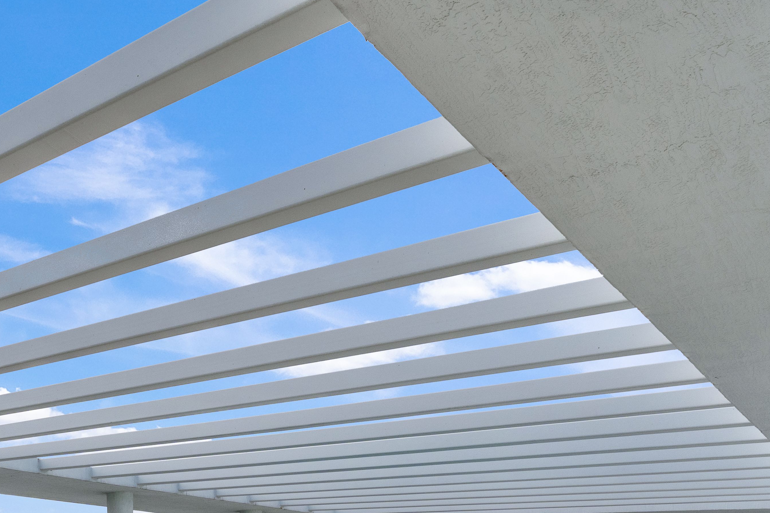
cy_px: 611
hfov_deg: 42.9
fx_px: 856
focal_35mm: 40
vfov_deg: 29.0
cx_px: 33
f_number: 11
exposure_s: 1/500
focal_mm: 15.4
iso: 320
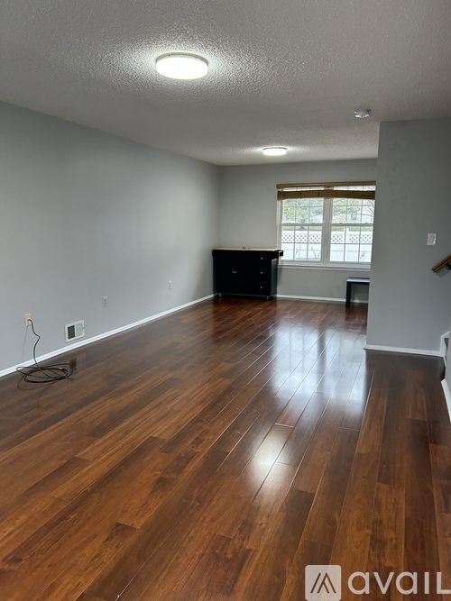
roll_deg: -1.1
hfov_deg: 53.0
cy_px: 300
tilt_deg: -9.4
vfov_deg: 67.3
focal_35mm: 26
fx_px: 452
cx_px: 226
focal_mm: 5.7
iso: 80
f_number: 1.5
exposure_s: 1/60
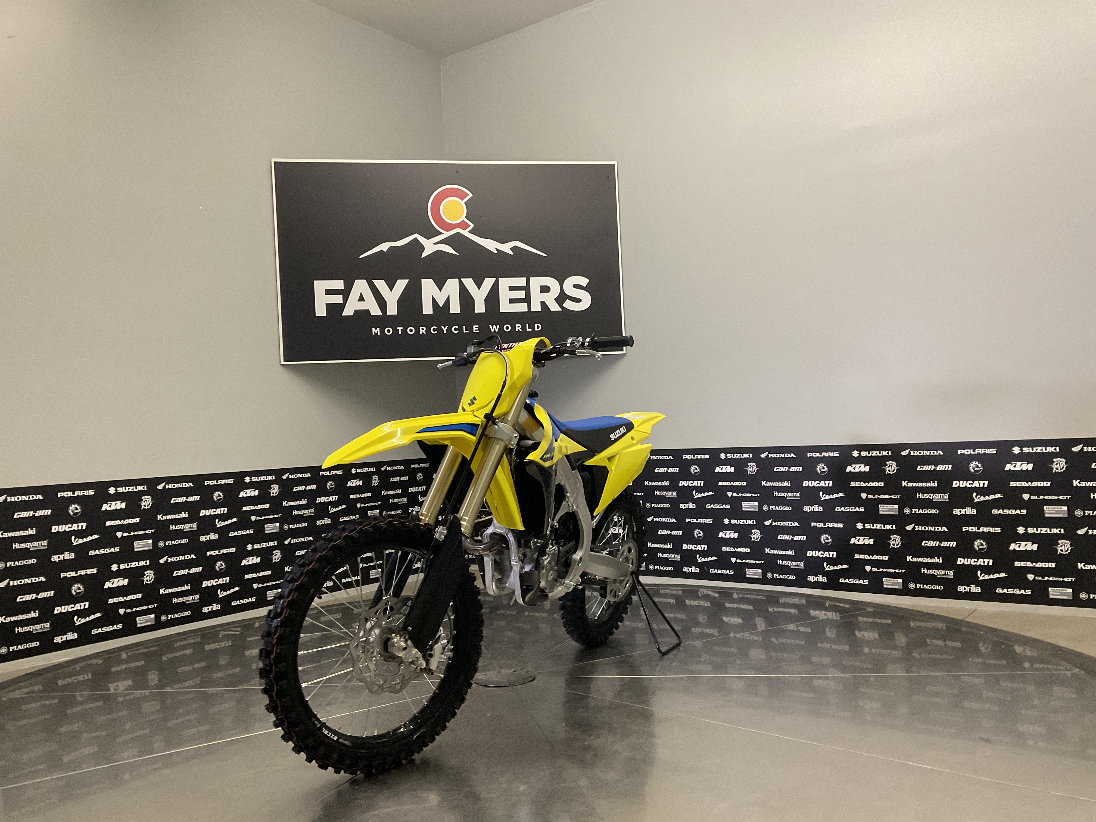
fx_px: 918
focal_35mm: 29
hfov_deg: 61.7
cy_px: 411
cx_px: 548
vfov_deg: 48.2
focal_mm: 3
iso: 160
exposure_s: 1/60
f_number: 1.8
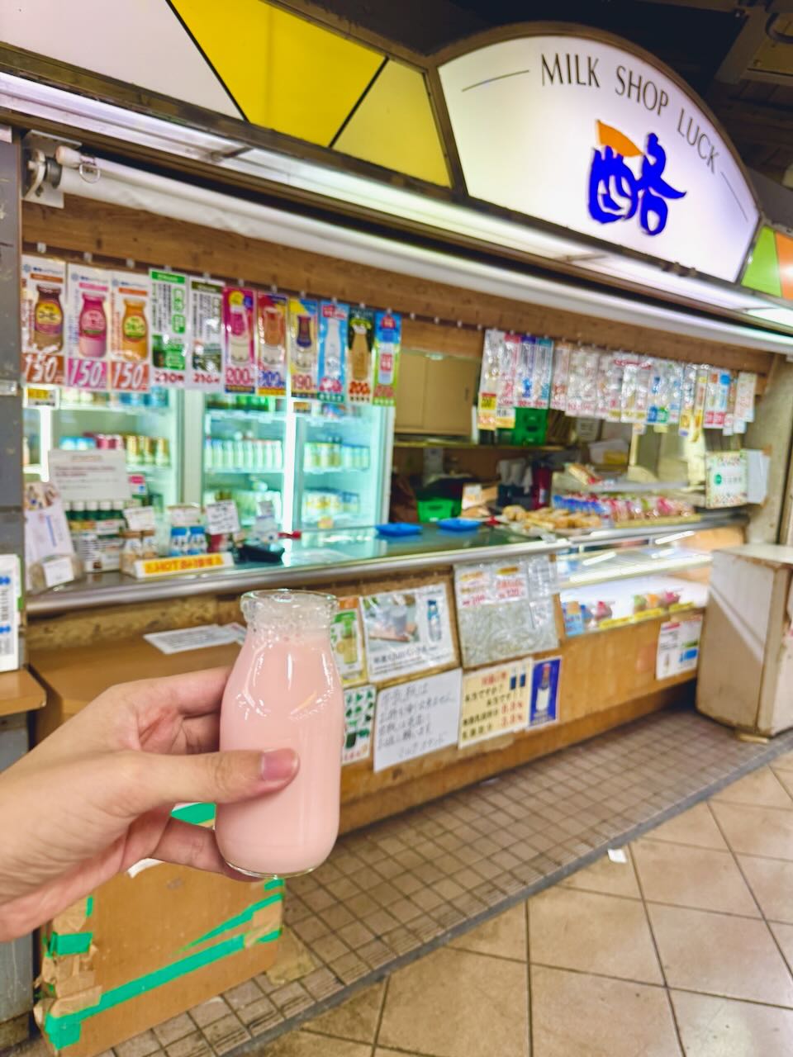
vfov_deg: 71.6
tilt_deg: -9.9
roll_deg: -4.8
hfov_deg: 56.8
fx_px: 733
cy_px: 528
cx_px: 396
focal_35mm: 24
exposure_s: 1/100
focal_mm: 6.76
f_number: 1.78
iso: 200
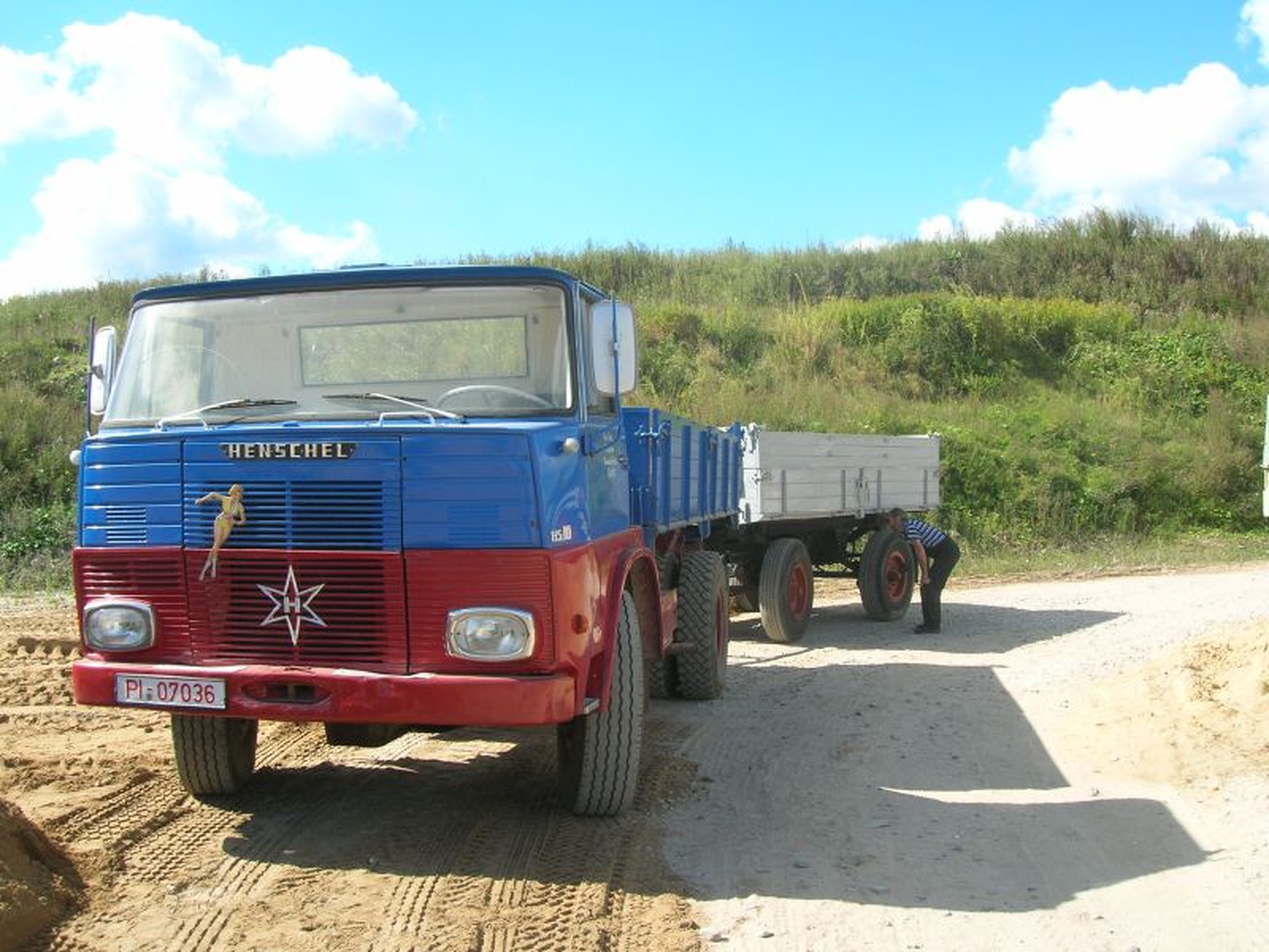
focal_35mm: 34
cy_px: 476
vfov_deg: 41.8
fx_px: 1246
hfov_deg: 54.0
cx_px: 634
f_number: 4.9
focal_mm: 5.7
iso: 50
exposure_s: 1/180
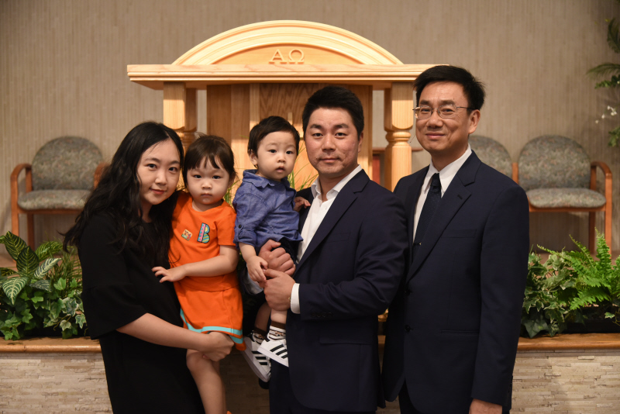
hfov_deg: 36.2
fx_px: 948
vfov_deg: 24.6
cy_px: 207
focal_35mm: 55
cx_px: 310
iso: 2000
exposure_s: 1/60
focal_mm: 55
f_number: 4
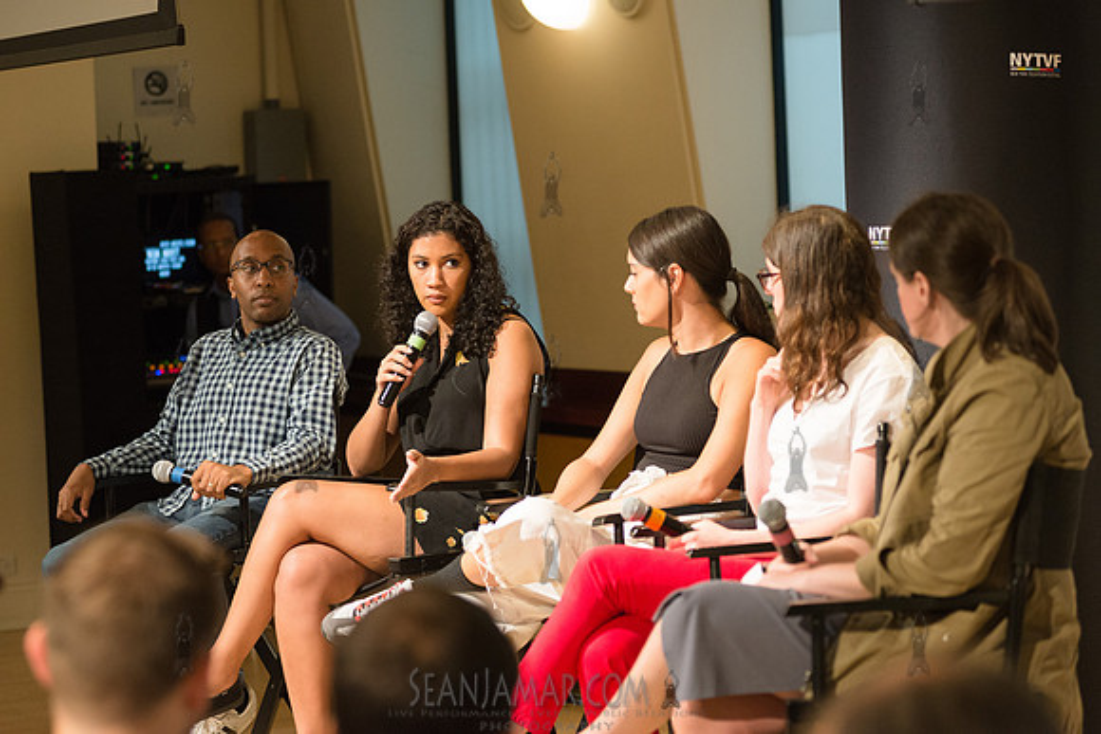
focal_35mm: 112
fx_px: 3426
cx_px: 550
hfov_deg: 18.3
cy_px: 367
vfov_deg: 12.2
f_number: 4
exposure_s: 1/160
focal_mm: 112
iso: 2500
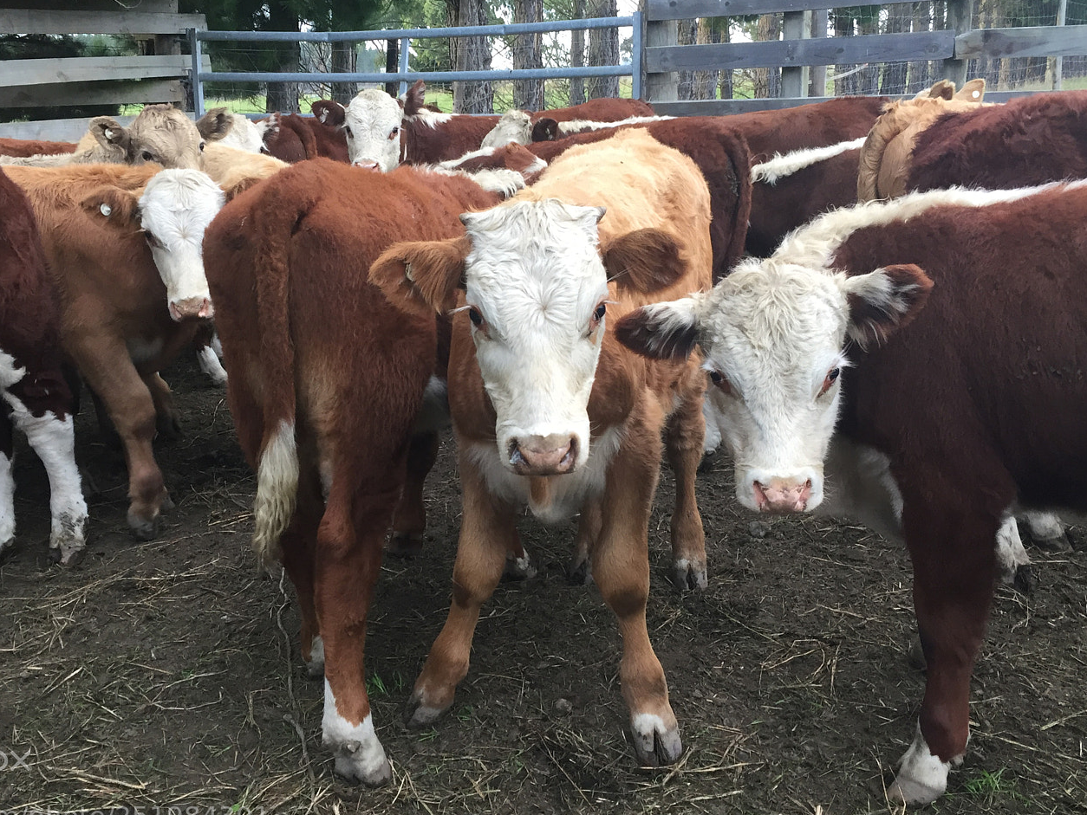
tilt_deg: -13.9
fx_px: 1162
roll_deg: +2.4
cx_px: 509
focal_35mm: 37
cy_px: 365
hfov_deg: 50.1
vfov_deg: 38.6
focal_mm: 4.15
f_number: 2.2
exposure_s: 1/33
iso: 32
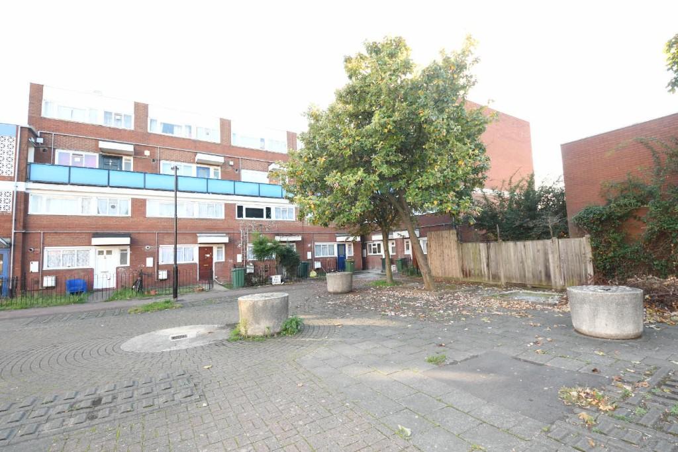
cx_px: 339
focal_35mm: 16
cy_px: 226
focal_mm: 10.5
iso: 400
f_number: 5.6
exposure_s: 1/100
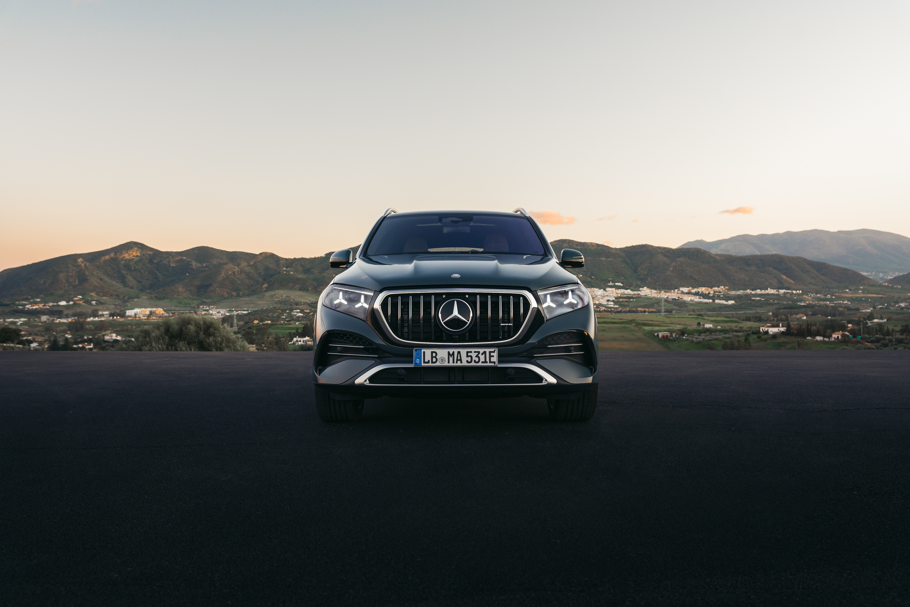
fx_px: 784
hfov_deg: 60.3
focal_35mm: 31
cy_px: 304
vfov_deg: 42.3
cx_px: 455
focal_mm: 31
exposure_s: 1/60
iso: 200
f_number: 4
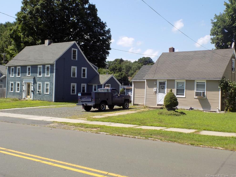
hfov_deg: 49.0
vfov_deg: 37.7
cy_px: 87
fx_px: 259
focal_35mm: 38
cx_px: 119
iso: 80
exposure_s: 1/640
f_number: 3.5
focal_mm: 6.6
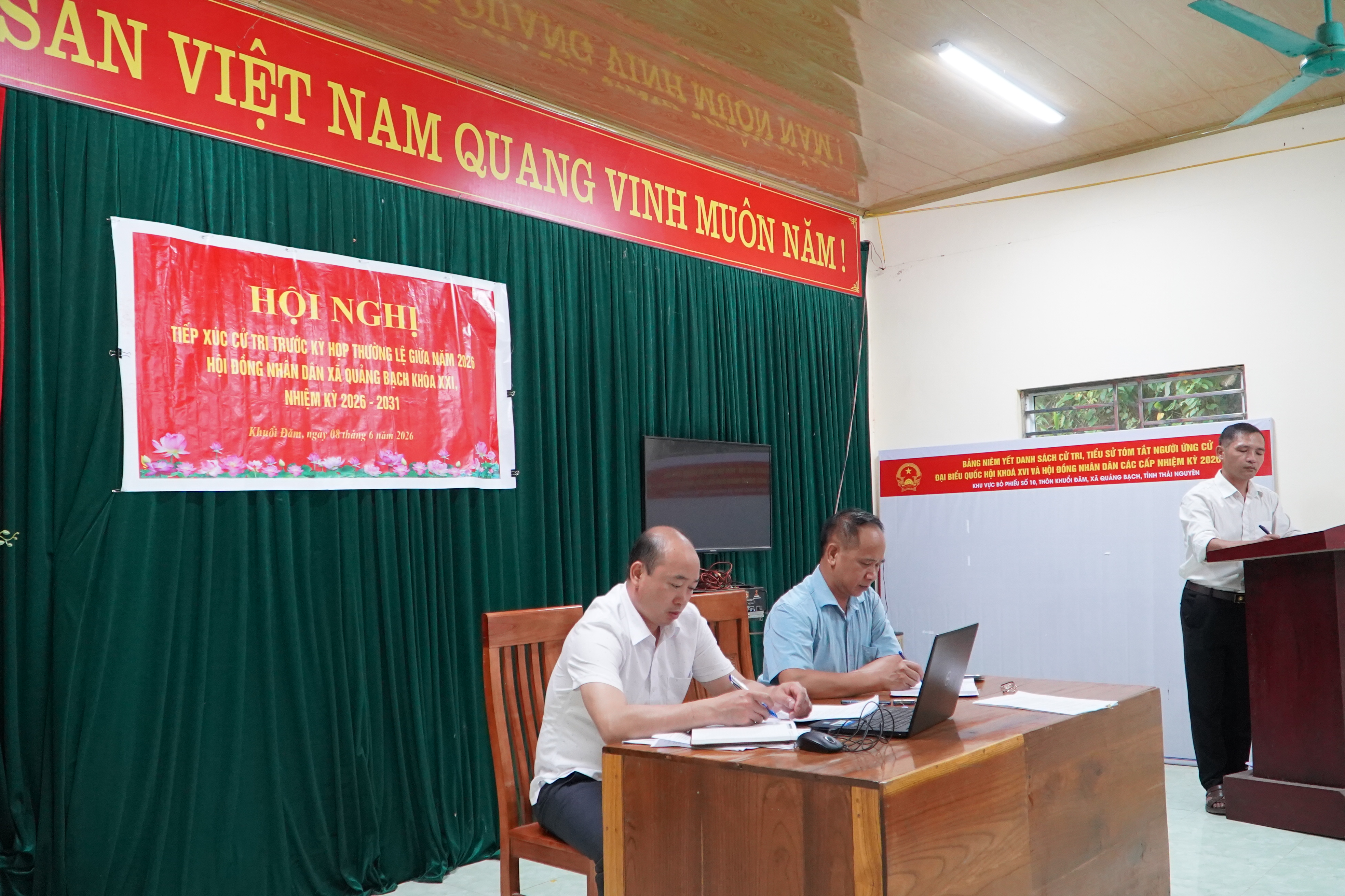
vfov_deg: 46.4
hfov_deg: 65.5
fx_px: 1046
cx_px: 672
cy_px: 448
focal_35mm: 28
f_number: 4
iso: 4000
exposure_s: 1/160
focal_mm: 19
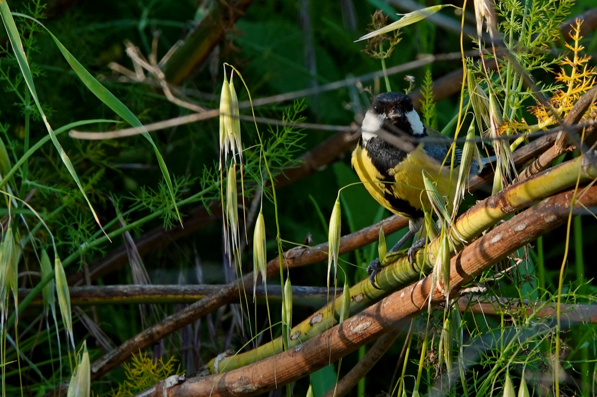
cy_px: 198
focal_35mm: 600
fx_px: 9947
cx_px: 298
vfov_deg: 2.3
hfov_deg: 3.4
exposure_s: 1/125
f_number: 6.3
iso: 100
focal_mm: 220
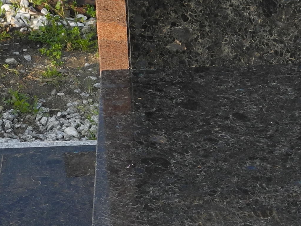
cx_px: 202
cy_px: 165
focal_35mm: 147
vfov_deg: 10.1
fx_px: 1278
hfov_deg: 13.4
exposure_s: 1/400
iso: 100
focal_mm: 8.8
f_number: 3.2
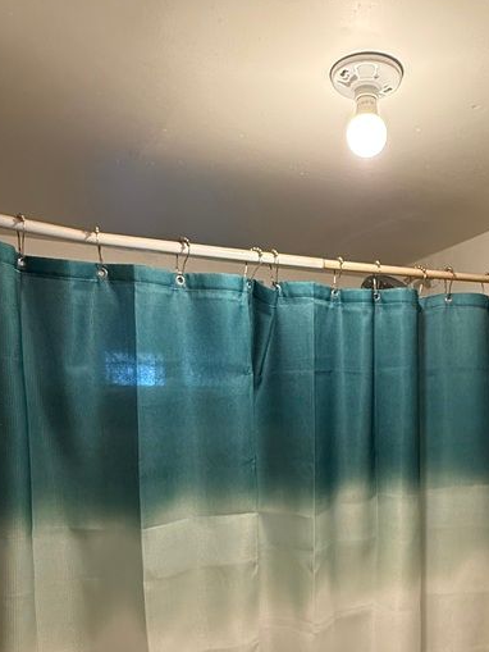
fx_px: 621
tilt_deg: -4.4
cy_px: 488
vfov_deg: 52.9
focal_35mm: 33
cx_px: 353
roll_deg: +0.6
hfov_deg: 41.9
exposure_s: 1/60
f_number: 2.2
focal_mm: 2.22
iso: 250
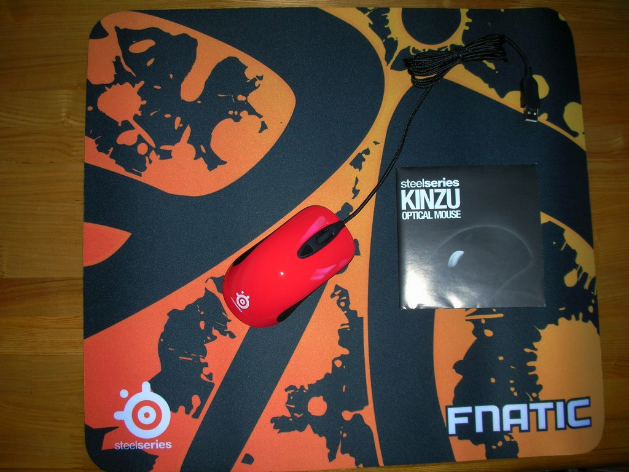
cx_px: 314
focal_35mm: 35
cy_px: 236
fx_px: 636
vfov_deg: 40.7
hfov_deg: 52.6
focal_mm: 5.8
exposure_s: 1/60.1
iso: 50
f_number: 3
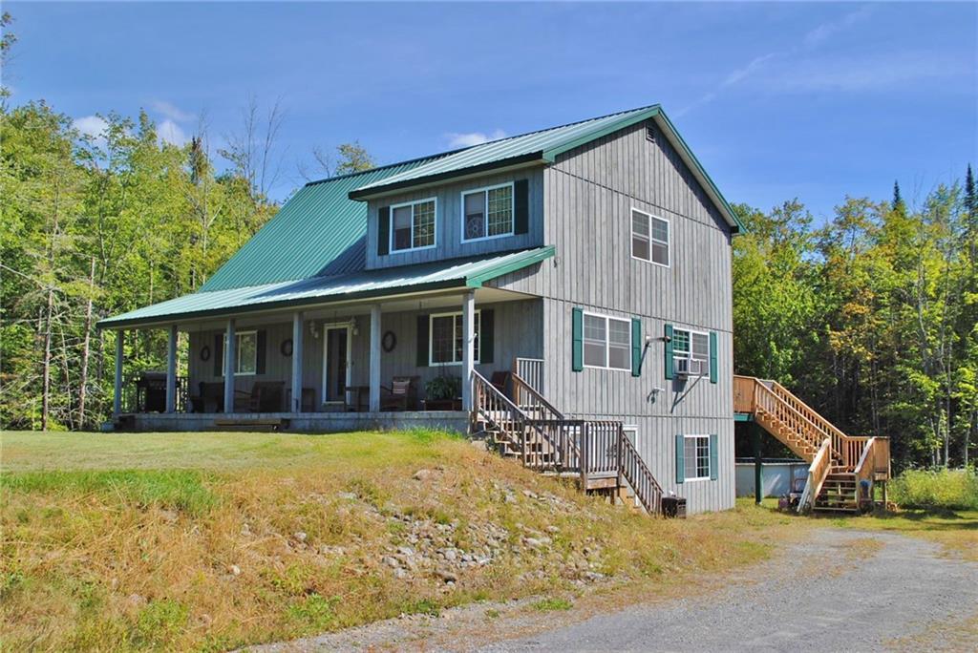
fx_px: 979
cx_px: 489
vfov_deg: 36.9
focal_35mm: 36
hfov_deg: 53.1
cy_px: 326
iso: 100
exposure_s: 1/250
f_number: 8
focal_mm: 24
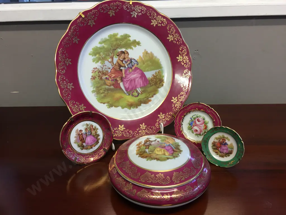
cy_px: 108
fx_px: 240
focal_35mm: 29
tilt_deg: -21.6
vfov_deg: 48.2
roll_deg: +0.7
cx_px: 143
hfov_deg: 61.7
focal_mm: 4.15
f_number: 2.2
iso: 32
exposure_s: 1/17
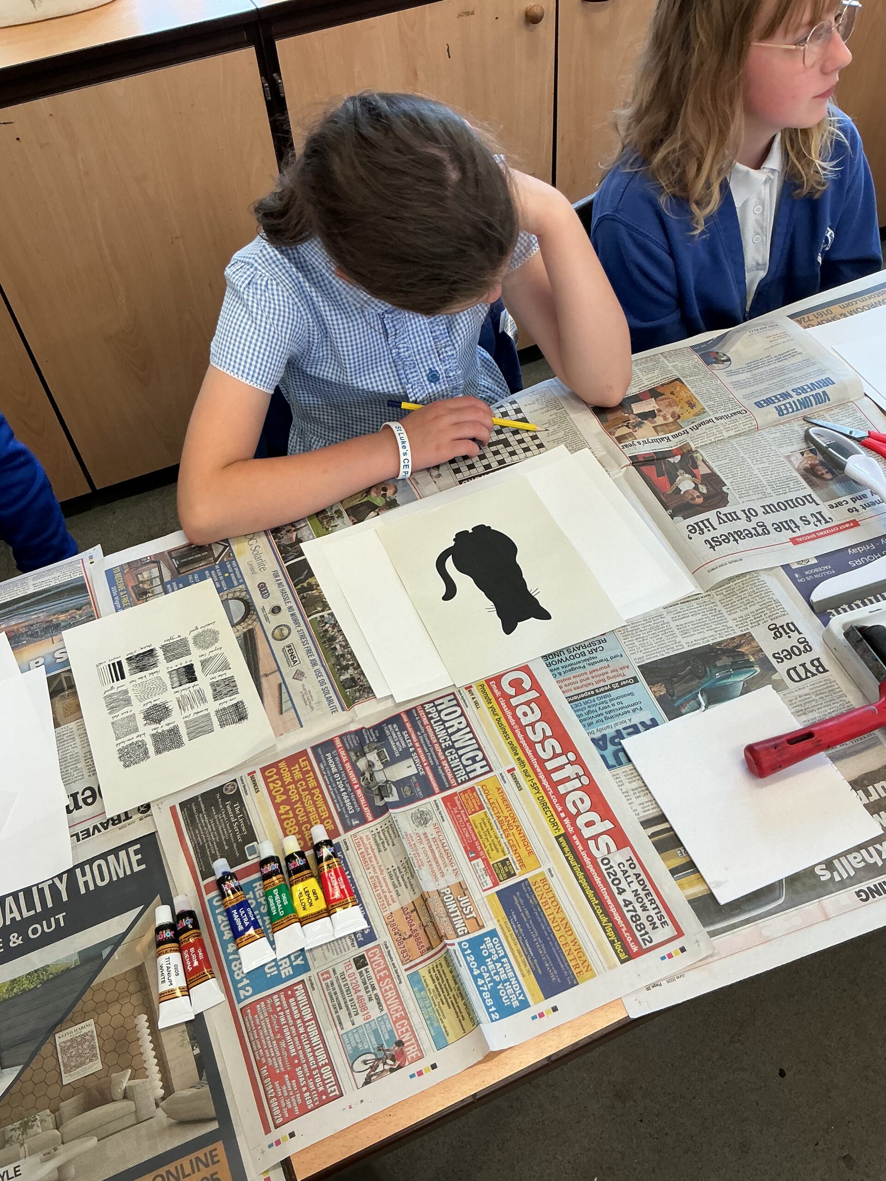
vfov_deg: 61.7
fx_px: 990
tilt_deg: -49.8
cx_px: 443
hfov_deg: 48.2
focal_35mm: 29
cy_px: 590
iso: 50
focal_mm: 3
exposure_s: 1/60
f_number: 1.8
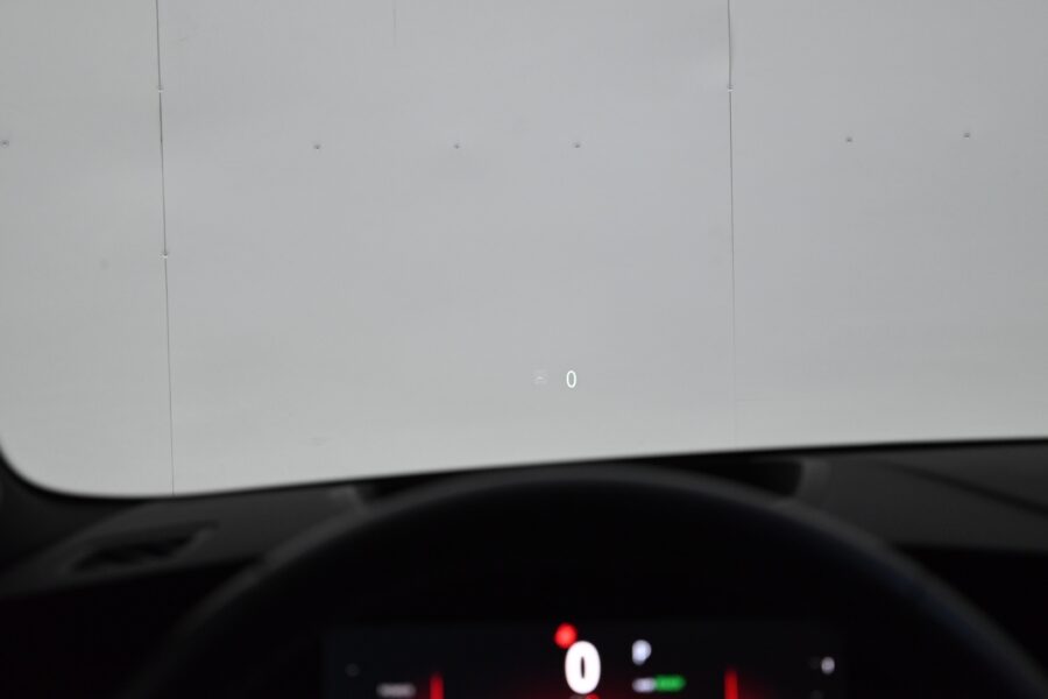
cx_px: 524
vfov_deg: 27.0
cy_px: 350
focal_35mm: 50
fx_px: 1455
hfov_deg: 39.6
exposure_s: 1/125
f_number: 6.3
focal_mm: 50
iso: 2200
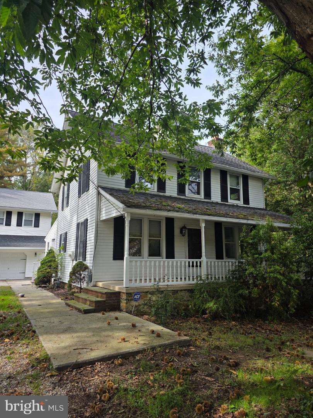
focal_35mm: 23
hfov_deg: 58.9
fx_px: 277
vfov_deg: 73.9
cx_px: 156
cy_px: 209
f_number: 1.7
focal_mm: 6.3
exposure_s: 1/1546
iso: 80
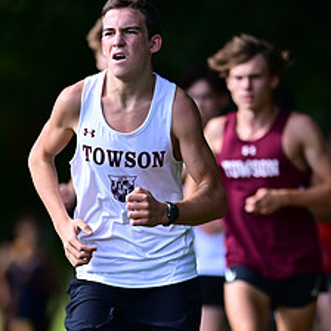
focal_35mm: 660
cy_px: 266
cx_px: 193
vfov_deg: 2.7
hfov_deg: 2.7
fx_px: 7140
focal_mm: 300
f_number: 2.8
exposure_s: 1/2500
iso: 560
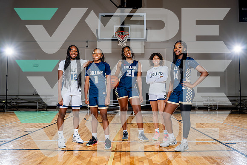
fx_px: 199
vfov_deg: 45.0
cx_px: 124
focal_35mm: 29
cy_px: 82
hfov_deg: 63.6
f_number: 5.6
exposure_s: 1/250
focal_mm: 29
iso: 200
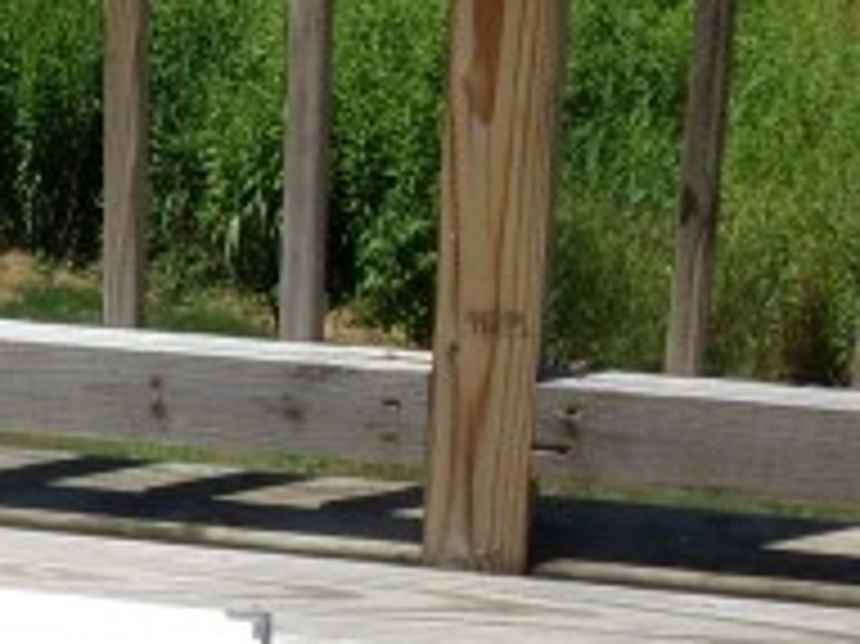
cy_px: 563
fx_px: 3724
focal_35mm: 150
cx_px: -5
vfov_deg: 9.8
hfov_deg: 13.0
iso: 80
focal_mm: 5.1
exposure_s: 1/120
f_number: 10.8
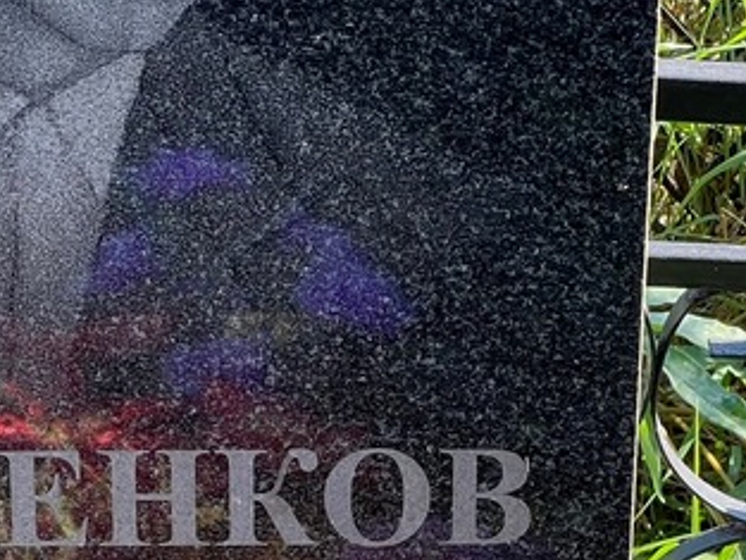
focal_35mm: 197
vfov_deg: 7.5
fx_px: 4247
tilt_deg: -30.7
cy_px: 672
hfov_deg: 10.0
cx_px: -5
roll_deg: +0.1
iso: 40
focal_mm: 9
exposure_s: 1/99
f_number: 2.8
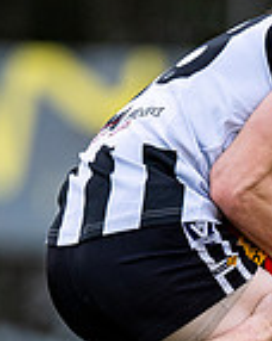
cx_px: 464
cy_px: 497
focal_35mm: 2235
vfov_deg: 0.9
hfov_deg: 0.7
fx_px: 22538
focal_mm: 500
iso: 1250
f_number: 4
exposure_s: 1/1600
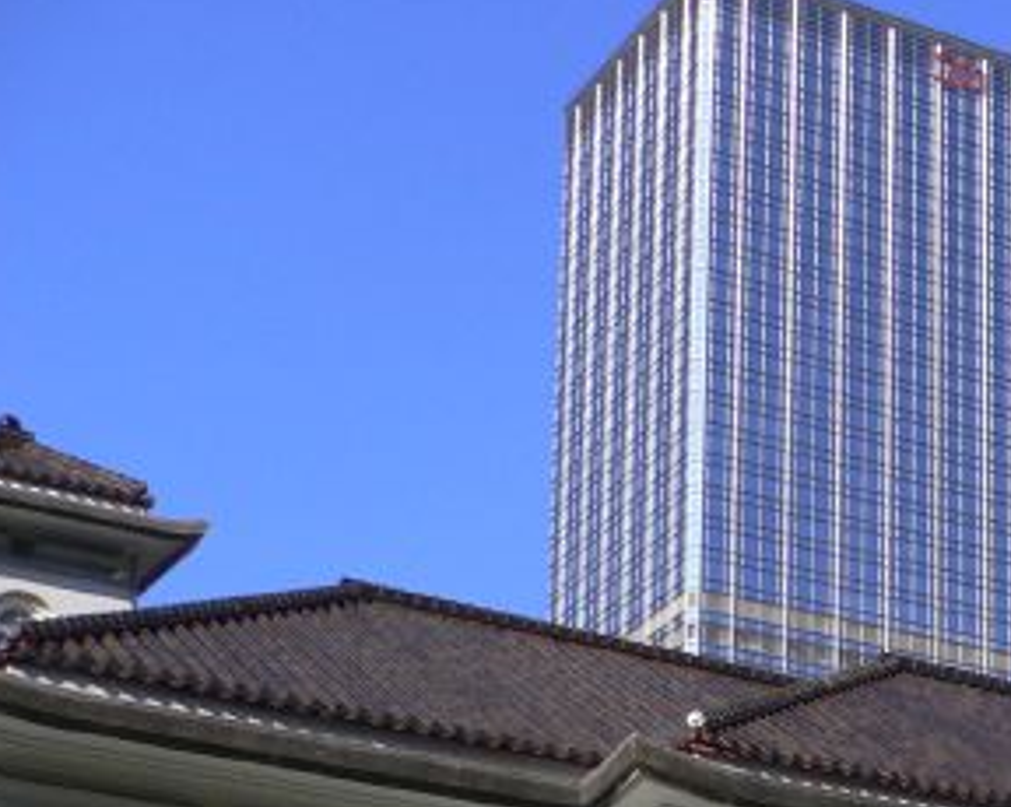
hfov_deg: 18.5
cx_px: 1383
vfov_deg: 15.6
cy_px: 972
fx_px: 2841
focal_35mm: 95
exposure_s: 1/320
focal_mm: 5.8
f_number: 5.6
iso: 80
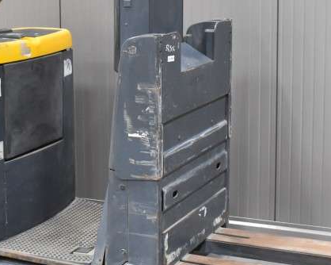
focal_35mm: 89
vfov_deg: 17.2
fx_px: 871
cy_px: 89
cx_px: 154
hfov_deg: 21.5
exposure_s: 1/50
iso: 1600
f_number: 4
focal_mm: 22
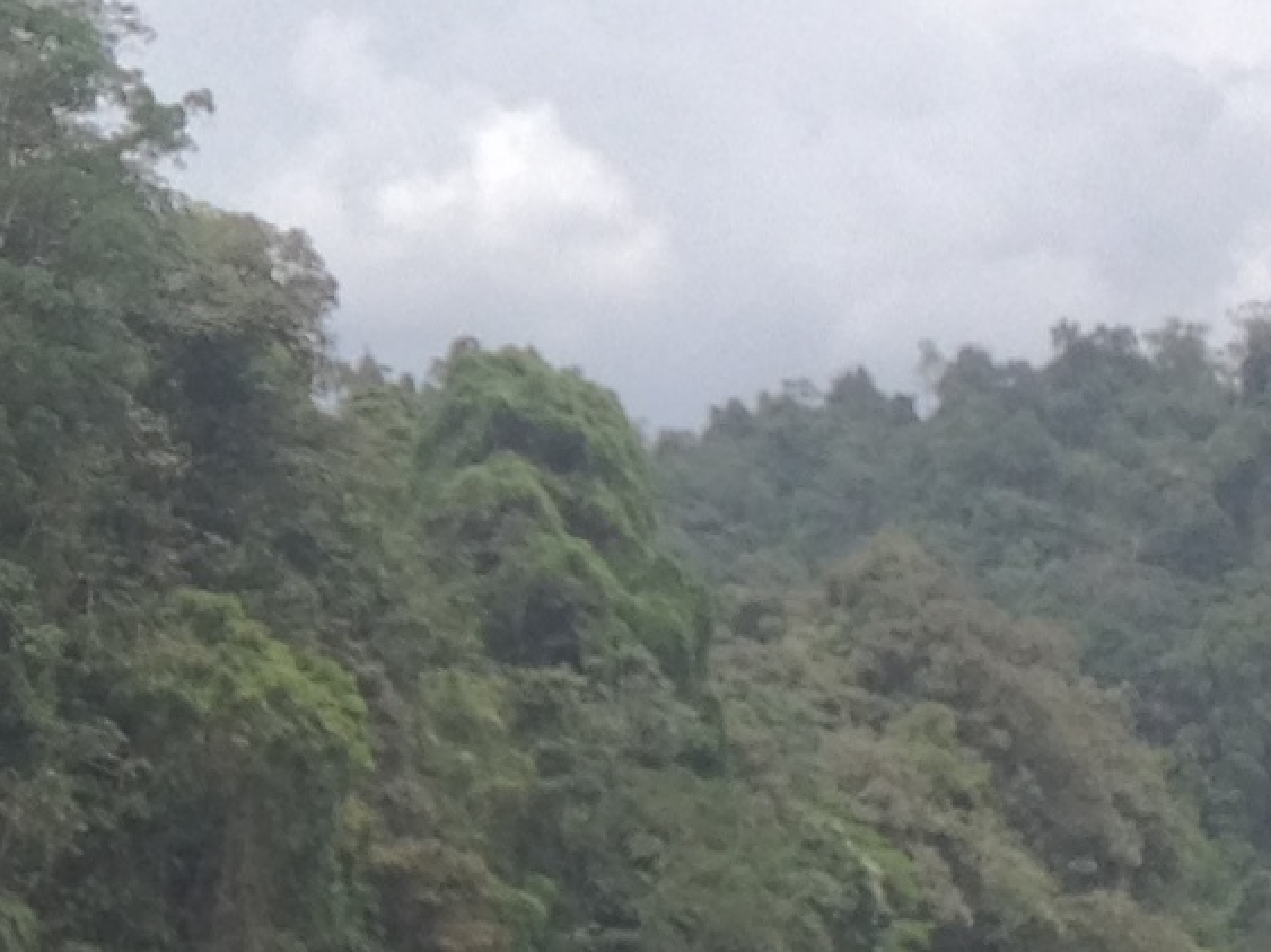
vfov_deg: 7.3
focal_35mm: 203
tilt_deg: +5.1
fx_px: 7452
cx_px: -429
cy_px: 70
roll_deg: -0.8
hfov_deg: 9.6
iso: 50
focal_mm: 4.28
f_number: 2.4
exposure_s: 1/428
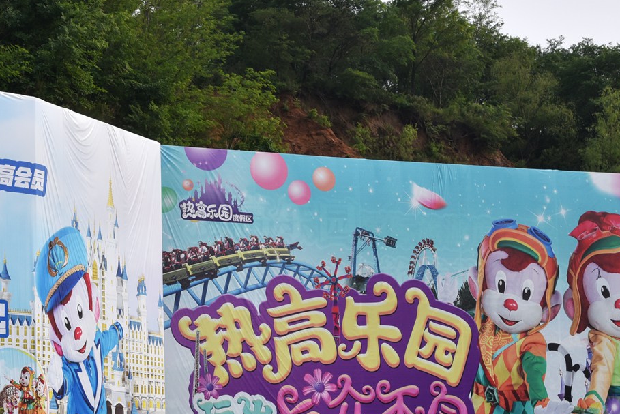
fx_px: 1895
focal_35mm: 110
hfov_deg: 18.4
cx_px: 120
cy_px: 320
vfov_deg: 12.4
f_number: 10
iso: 200
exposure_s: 1/400
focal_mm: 50
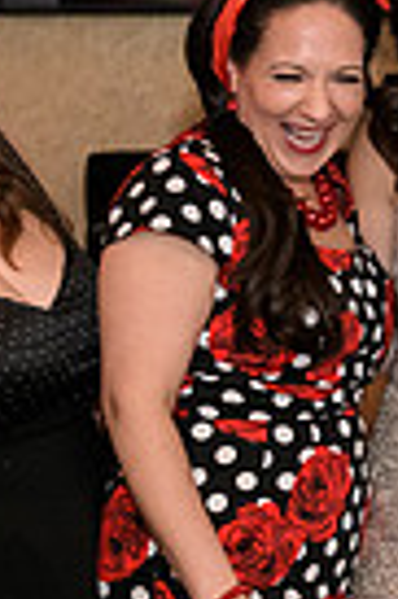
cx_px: 468
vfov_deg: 14.3
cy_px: 251
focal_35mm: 144
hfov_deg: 9.4
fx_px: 2394
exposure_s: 1/125
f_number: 3.2
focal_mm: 34
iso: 1600
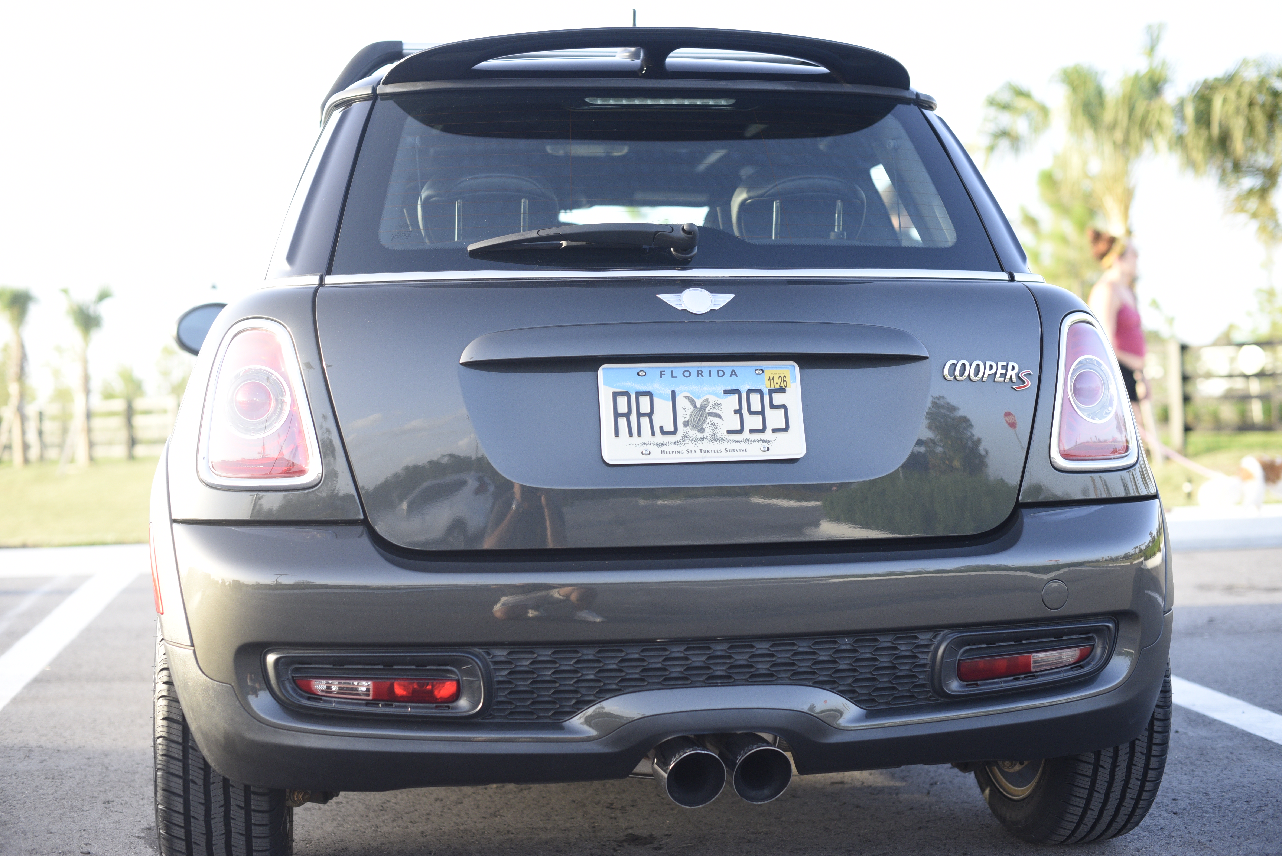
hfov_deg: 39.6
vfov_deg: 27.0
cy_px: 428
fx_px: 1781
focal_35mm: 50
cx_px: 641
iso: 1000
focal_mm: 50
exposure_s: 1/1600
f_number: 2.8
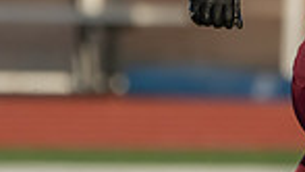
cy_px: 30
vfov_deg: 0.5
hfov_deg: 0.9
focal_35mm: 2388
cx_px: 342
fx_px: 19330
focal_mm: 400
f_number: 5.6
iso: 200
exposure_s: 1/1000
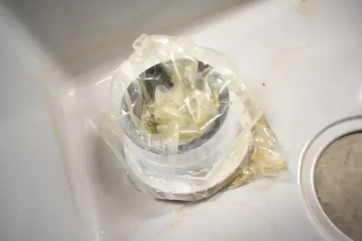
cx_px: 181
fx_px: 302
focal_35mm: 30
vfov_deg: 43.6
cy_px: 120
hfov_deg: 61.9
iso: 1250
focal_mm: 20
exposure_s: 1/30
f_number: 3.5
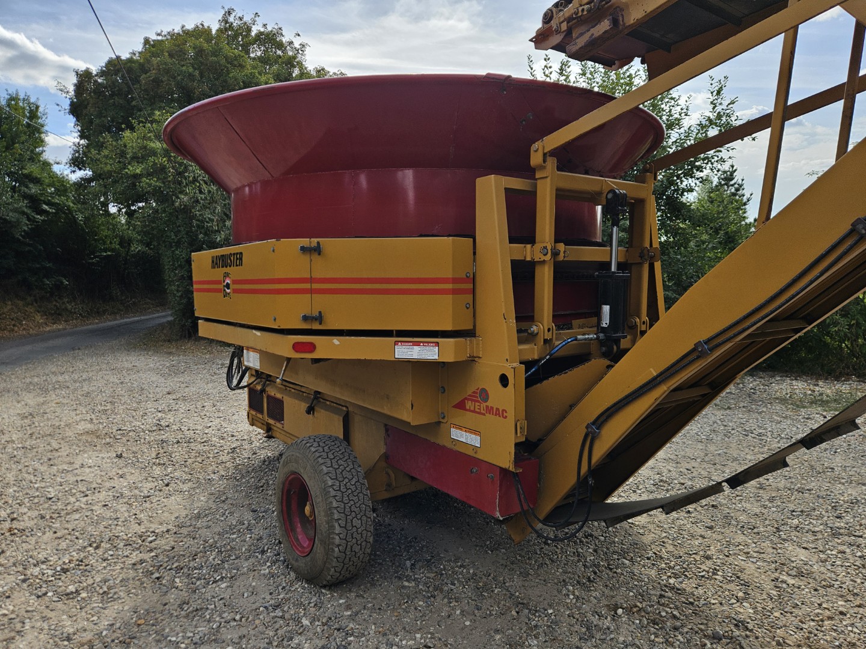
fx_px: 575
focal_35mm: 23
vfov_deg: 58.9
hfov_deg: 73.9
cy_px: 324
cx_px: 433
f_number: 1.8
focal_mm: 5.4
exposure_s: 1/838
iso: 25
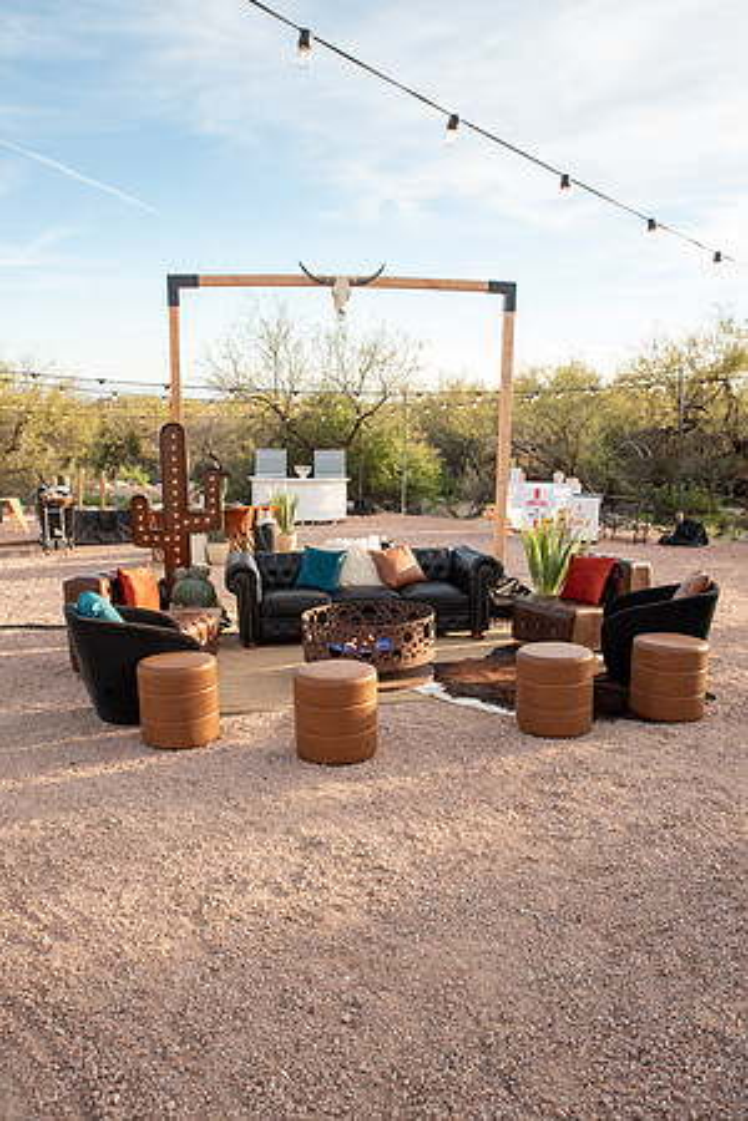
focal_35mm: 29
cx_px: 374
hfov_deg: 45.0
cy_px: 560
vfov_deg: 63.7
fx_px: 904
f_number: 7.1
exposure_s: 1/250
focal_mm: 29
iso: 400
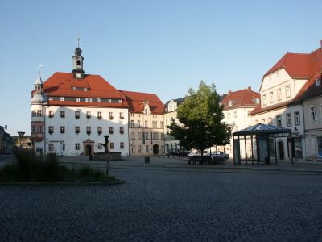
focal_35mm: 29
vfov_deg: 48.2
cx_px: 161
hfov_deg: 61.7
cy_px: 121
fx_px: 270
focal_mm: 7.54
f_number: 5.6
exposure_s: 1/350
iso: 100
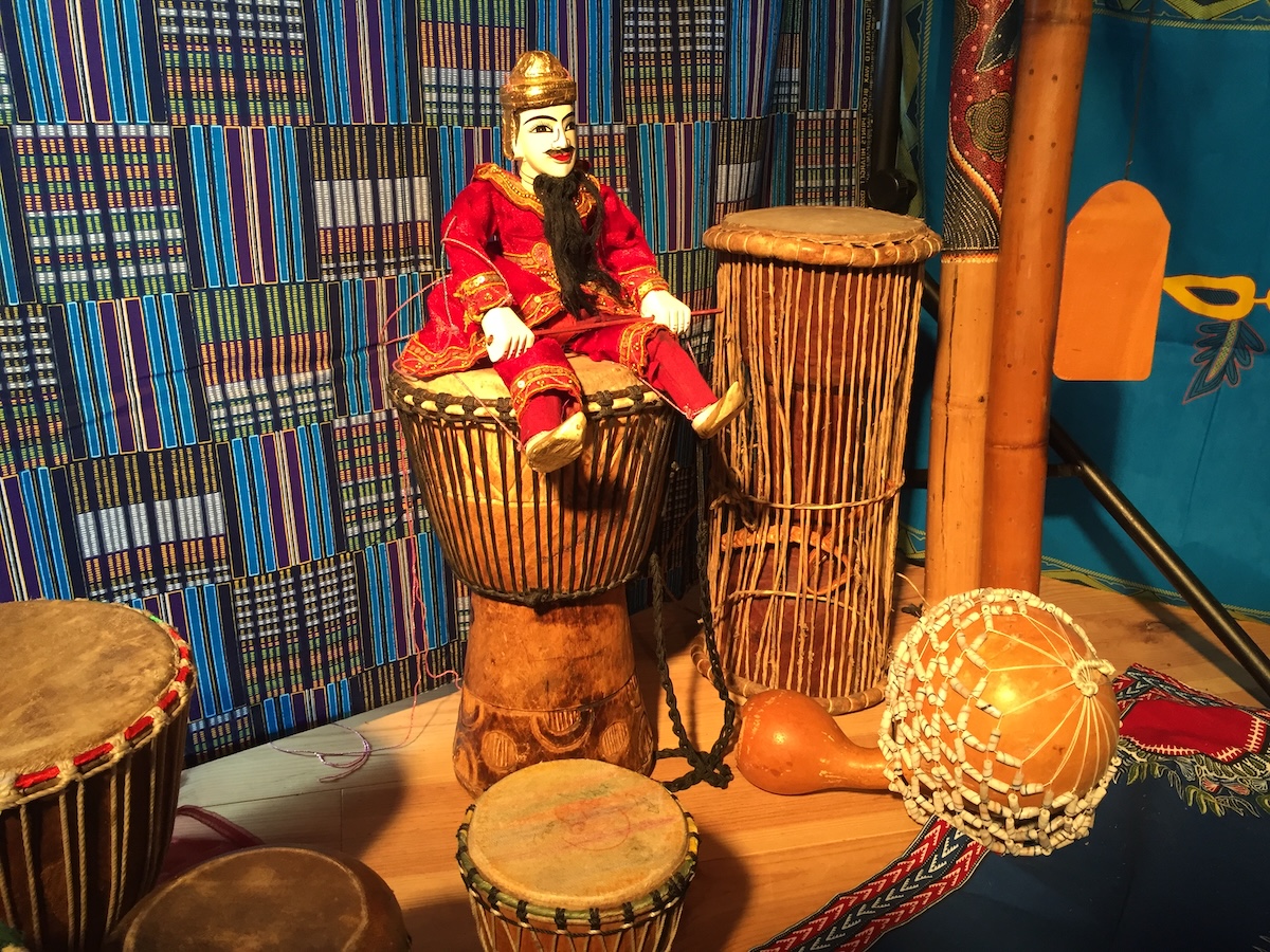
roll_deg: -0.9
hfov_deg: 61.7
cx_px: 635
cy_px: 476
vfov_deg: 48.2
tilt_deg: -20.2
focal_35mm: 29
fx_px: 1064
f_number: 2.2
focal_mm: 4.15
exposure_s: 1/33
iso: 50
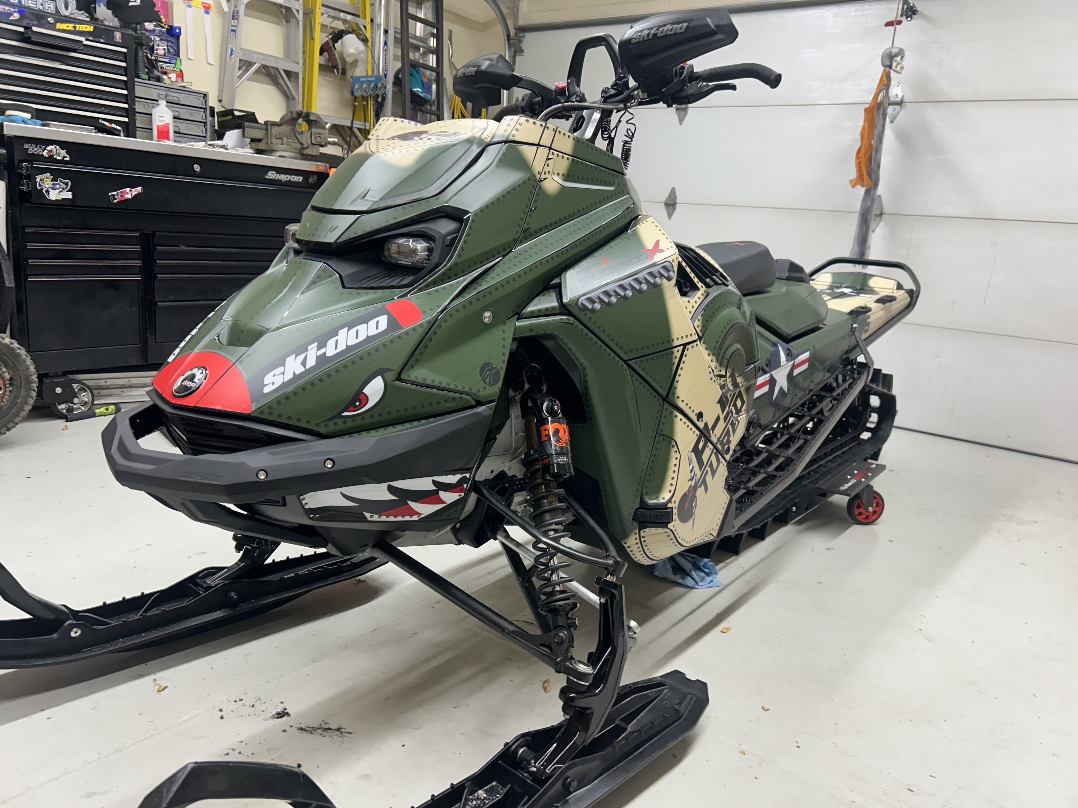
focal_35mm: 26
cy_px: 404
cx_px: 539
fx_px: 810
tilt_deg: -12.2
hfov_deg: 67.3
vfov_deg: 53.1
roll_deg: -2.9
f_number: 1.5
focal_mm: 5.7
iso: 125
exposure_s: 1/120
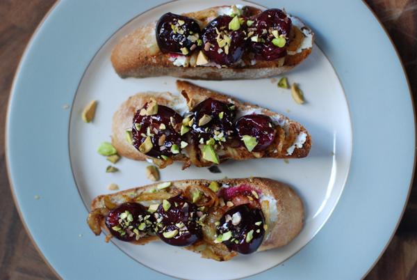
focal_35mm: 75
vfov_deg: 18.2
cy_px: 140
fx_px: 870
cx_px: 208
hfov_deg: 27.0
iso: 800
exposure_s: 1/160
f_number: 2.5
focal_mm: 50
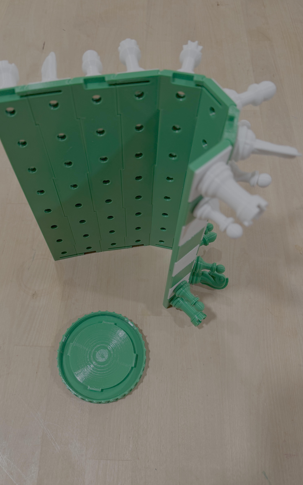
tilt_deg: -61.9
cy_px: 248
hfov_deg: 45.9
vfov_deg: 68.4
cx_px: 133
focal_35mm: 27
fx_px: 357
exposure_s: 1/60
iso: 125
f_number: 1.78
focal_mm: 6.76
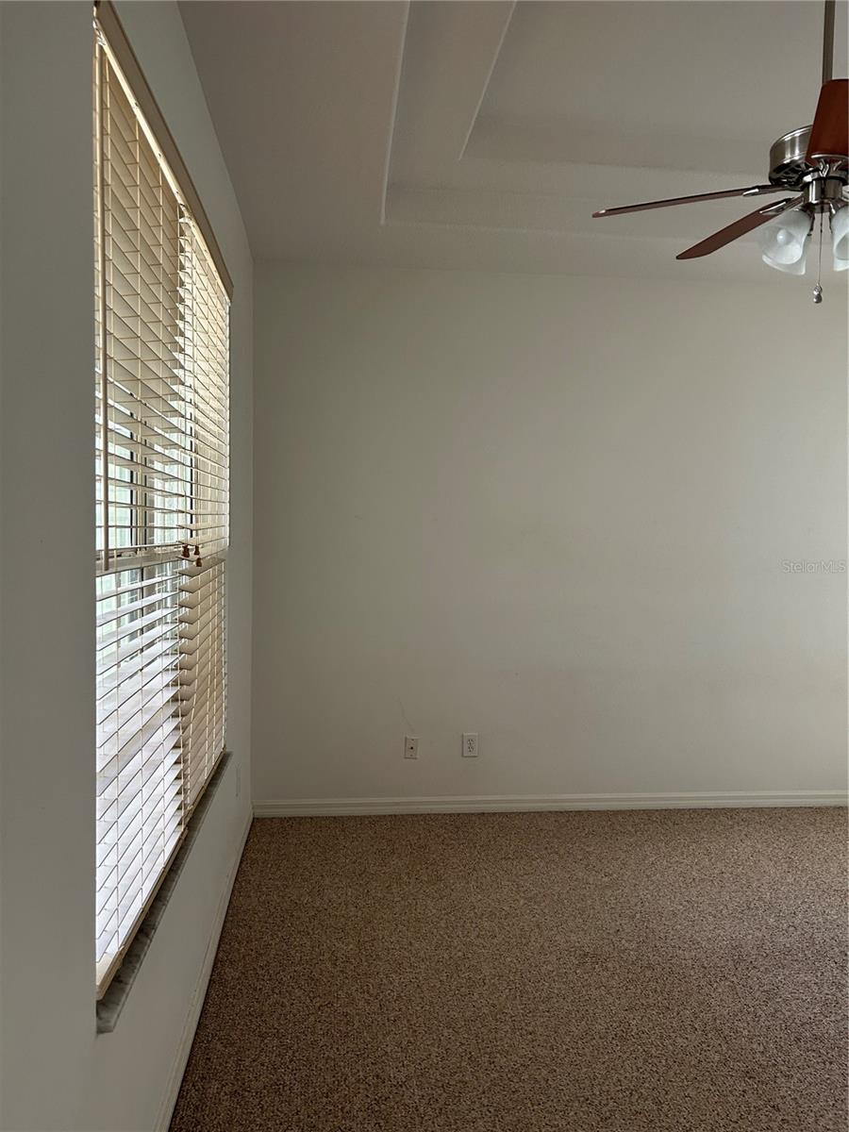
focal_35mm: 26
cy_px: 566
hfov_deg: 53.1
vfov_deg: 67.3
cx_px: 424
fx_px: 850
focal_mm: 5.7
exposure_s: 1/63
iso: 125
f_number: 1.5
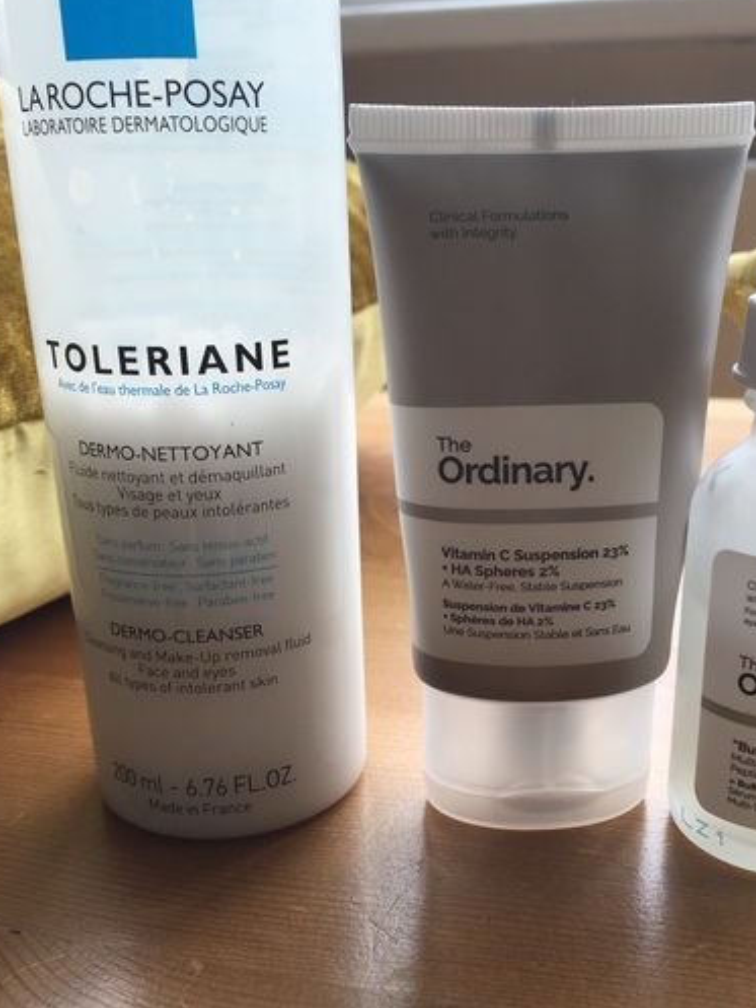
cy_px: 580
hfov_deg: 40.6
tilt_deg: -20.0
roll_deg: +1.2
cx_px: 428
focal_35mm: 35
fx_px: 1019
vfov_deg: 52.4
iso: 40
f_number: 2.2
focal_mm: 4.15
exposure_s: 1/100
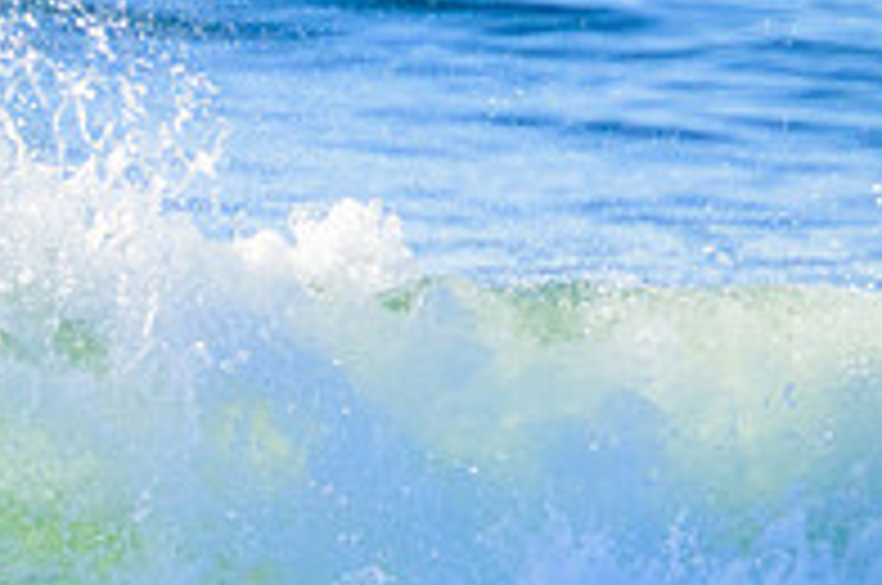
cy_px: 709
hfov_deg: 0.9
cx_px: -414
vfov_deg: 0.6
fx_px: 58043
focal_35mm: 2373
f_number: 11
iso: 1800
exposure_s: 1/2000
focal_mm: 800
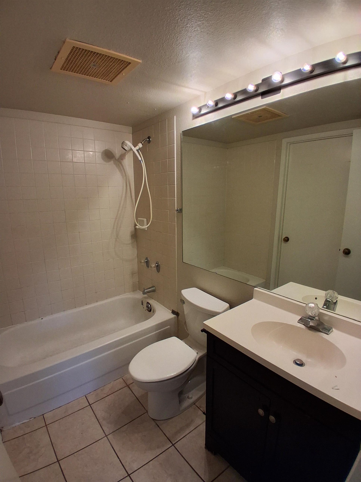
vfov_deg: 91.0
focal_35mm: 17
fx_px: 236
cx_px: 180
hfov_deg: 74.7
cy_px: 241
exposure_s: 1/60
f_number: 2.2
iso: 160
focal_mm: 1.4
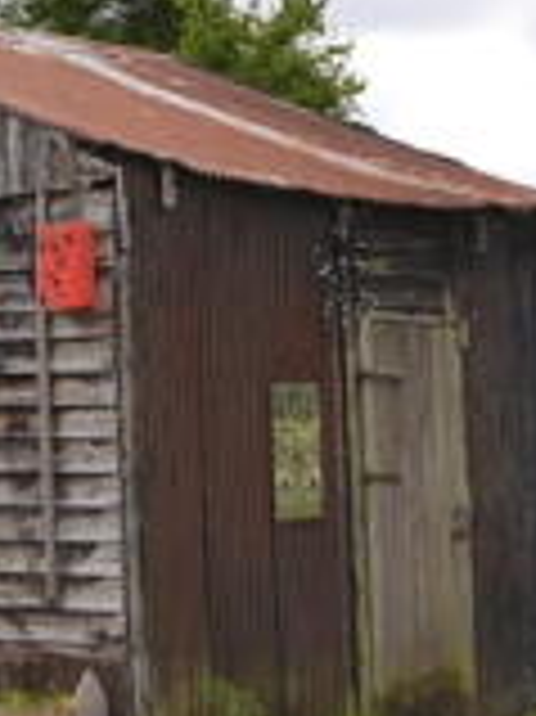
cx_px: -128
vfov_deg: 16.6
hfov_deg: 12.1
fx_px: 2460
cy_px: 390
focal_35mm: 119
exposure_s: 1/200
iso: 100
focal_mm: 20
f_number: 5.6
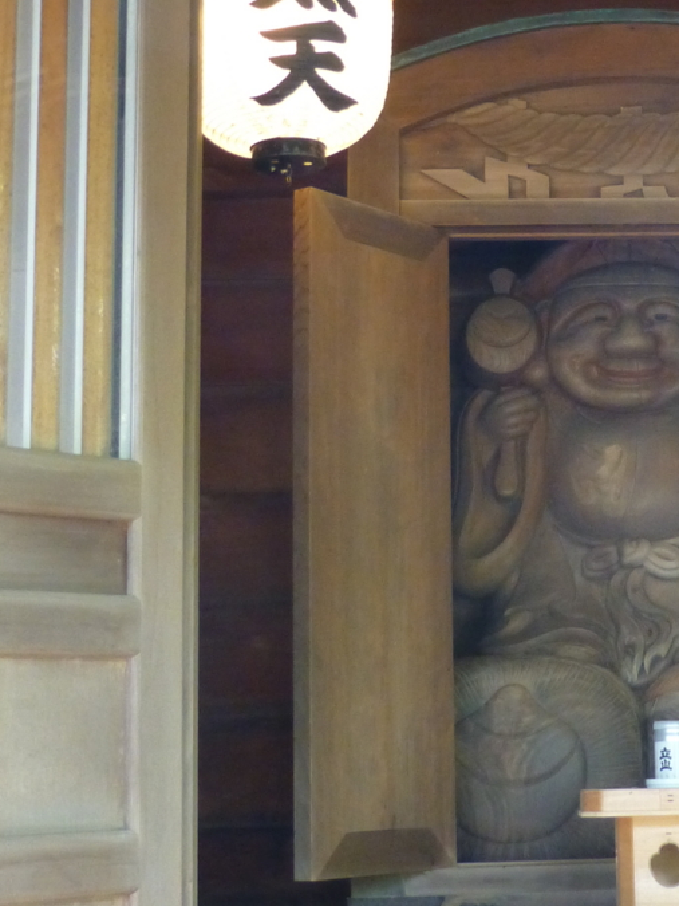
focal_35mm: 71
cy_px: 440
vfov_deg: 27.4
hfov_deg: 20.2
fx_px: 1857
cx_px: 636
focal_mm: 5.4
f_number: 3.6
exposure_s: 1/40
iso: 400
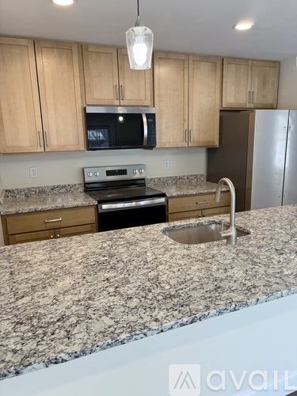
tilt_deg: -10.7
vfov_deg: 67.3
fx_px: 297
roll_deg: +1.8
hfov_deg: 53.1
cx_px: 148
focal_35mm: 26
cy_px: 198
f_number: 1.6
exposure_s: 1/120
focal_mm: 5.96
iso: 80
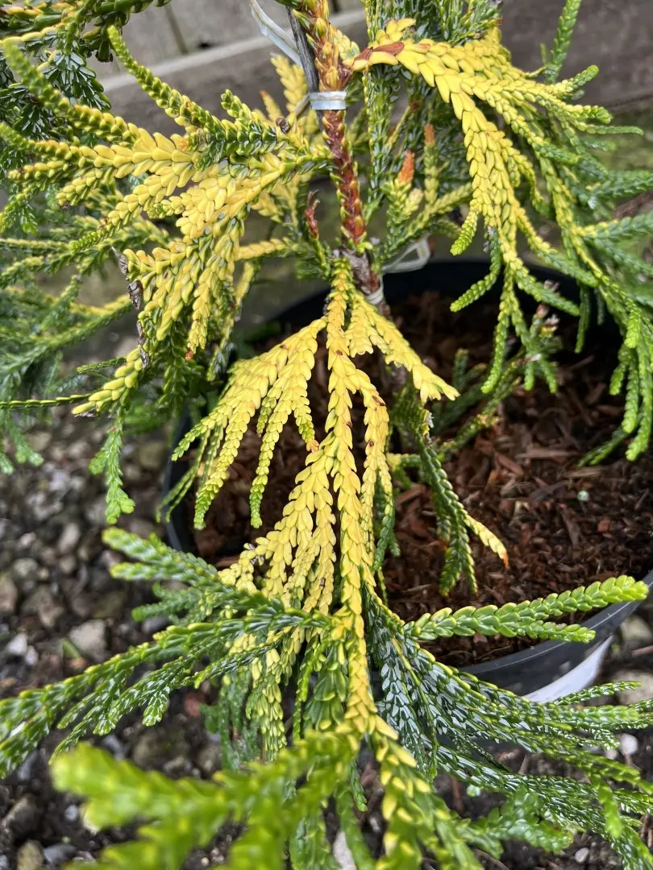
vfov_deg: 67.3
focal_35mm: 26
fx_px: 654
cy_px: 435
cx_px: 326
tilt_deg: -52.0
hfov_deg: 53.1
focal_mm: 5.1
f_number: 1.6
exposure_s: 1/279
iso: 40
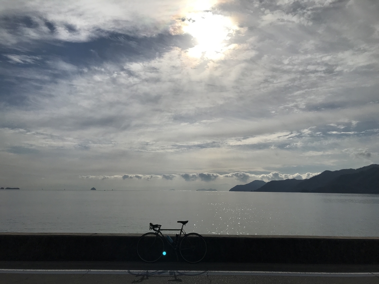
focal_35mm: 28
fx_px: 307
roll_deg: -0.6
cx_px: 190
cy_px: 142
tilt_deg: +8.9
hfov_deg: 63.4
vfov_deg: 49.7
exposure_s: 1/24390
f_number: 1.8
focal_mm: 3.99
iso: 25
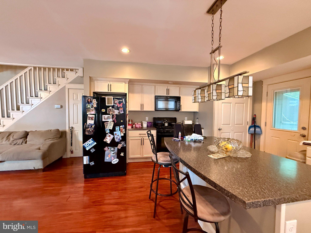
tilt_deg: -1.8
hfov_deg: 102.1
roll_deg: -0.8
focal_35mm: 14
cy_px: 116
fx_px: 126
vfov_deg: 85.7
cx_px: 156
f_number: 2.2
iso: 800
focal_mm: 2.22
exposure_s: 1/60
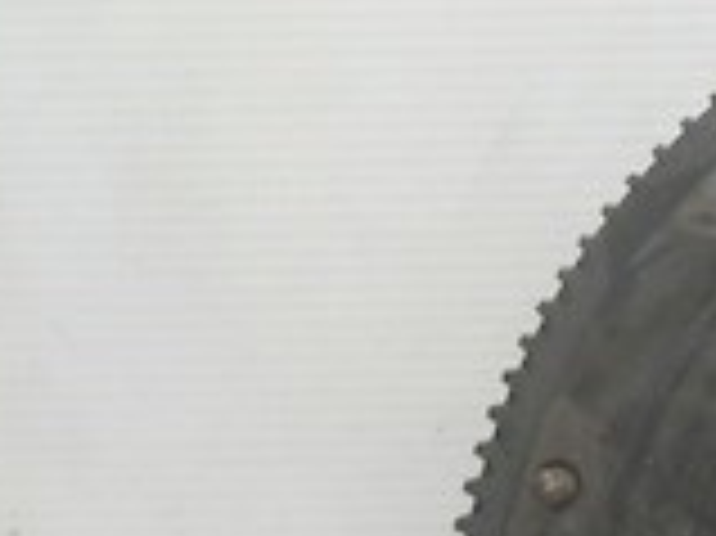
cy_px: 716
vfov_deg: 8.8
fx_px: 3410
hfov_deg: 11.2
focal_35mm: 165
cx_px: 1265
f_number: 3.1
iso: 100
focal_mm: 6.72
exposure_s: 1/30
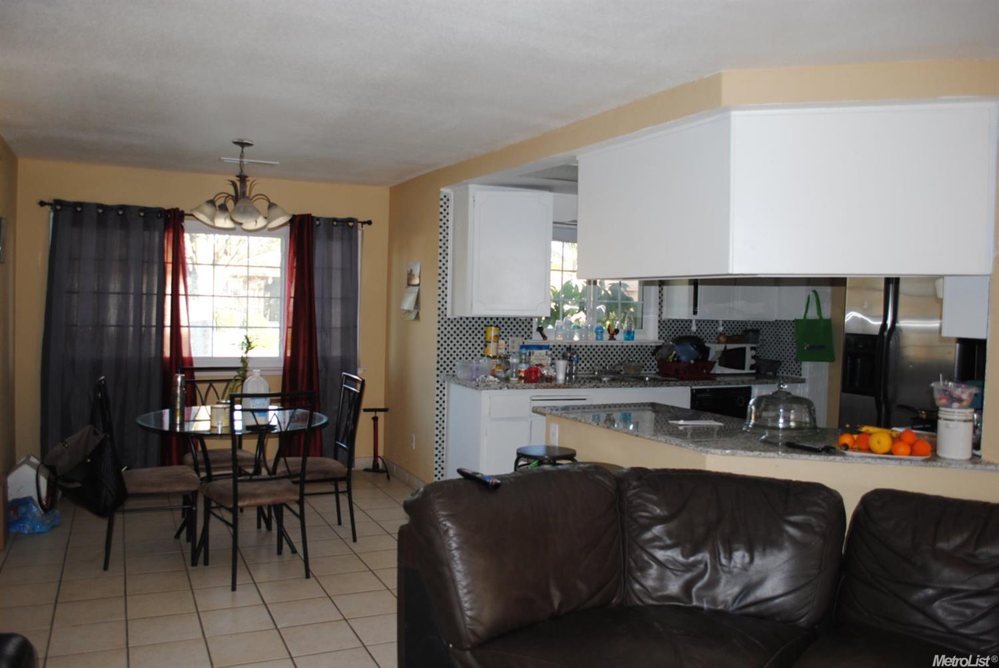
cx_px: 500
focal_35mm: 27
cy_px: 334
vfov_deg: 48.0
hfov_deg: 67.3
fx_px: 750
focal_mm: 18
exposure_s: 1/60
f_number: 3.5
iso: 200
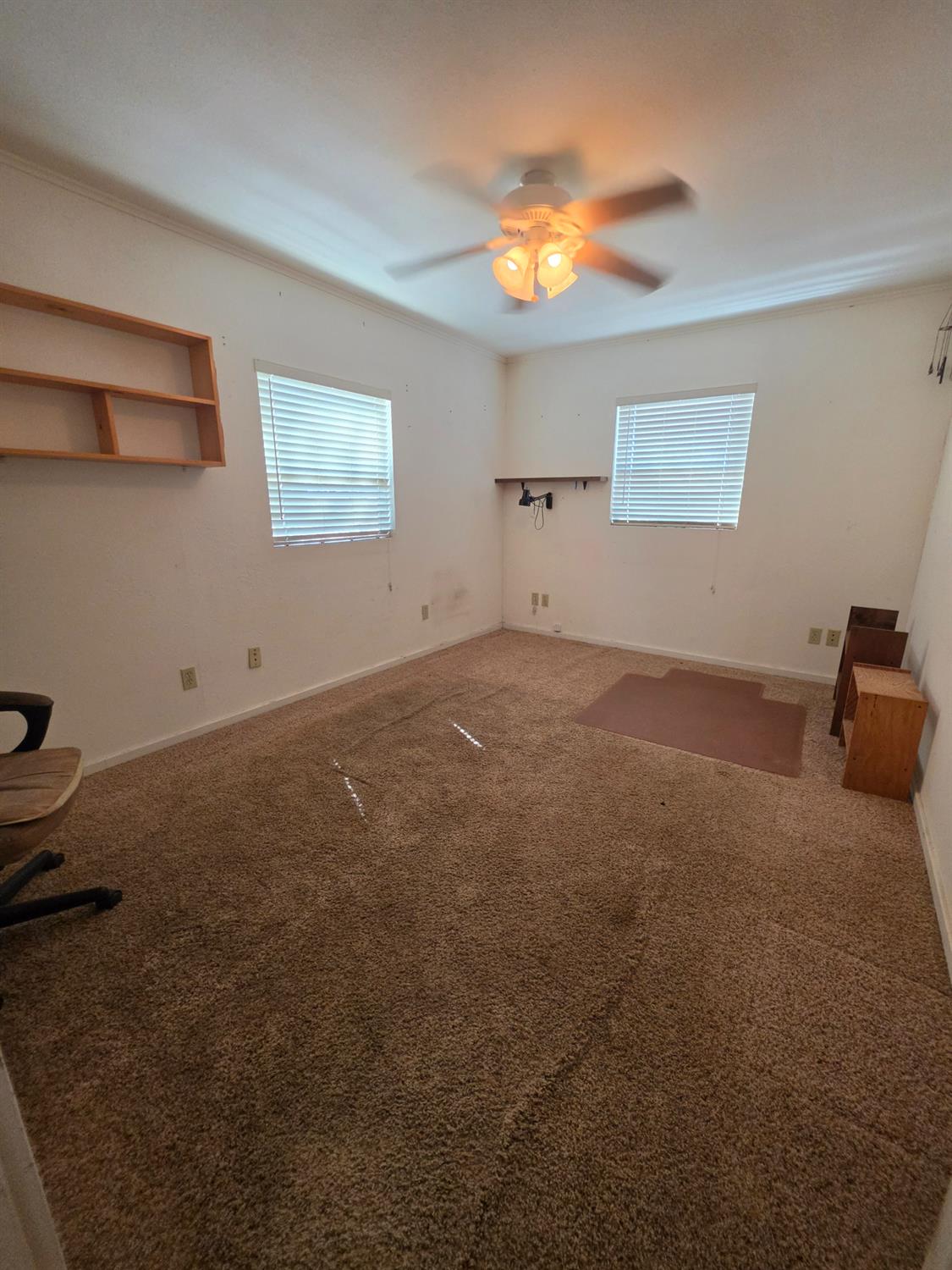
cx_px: 476
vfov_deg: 106.2
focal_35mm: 13
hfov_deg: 89.9
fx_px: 477
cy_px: 635
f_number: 1.9
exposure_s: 1/60
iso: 250
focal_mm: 2.2
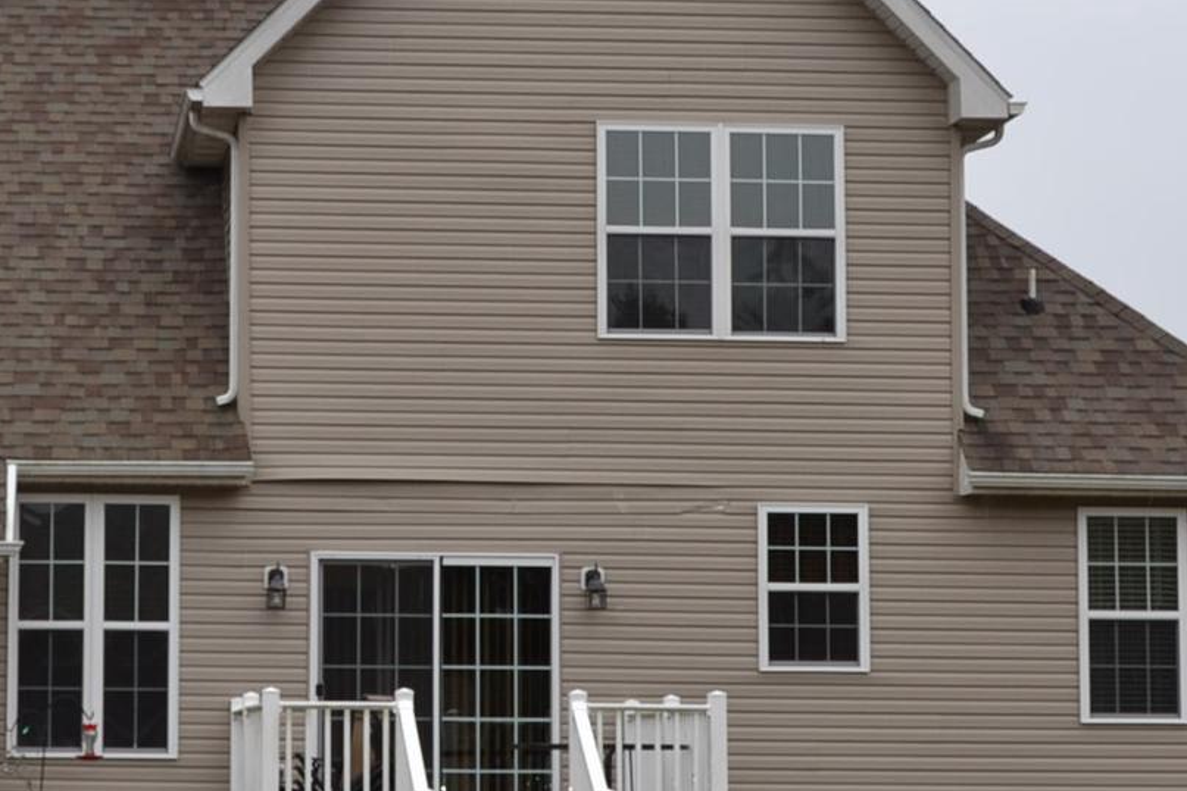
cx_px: 247
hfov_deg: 20.4
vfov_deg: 13.8
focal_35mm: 99
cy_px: 411
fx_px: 3264
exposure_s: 1/200
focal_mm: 26
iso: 100
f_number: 6.3
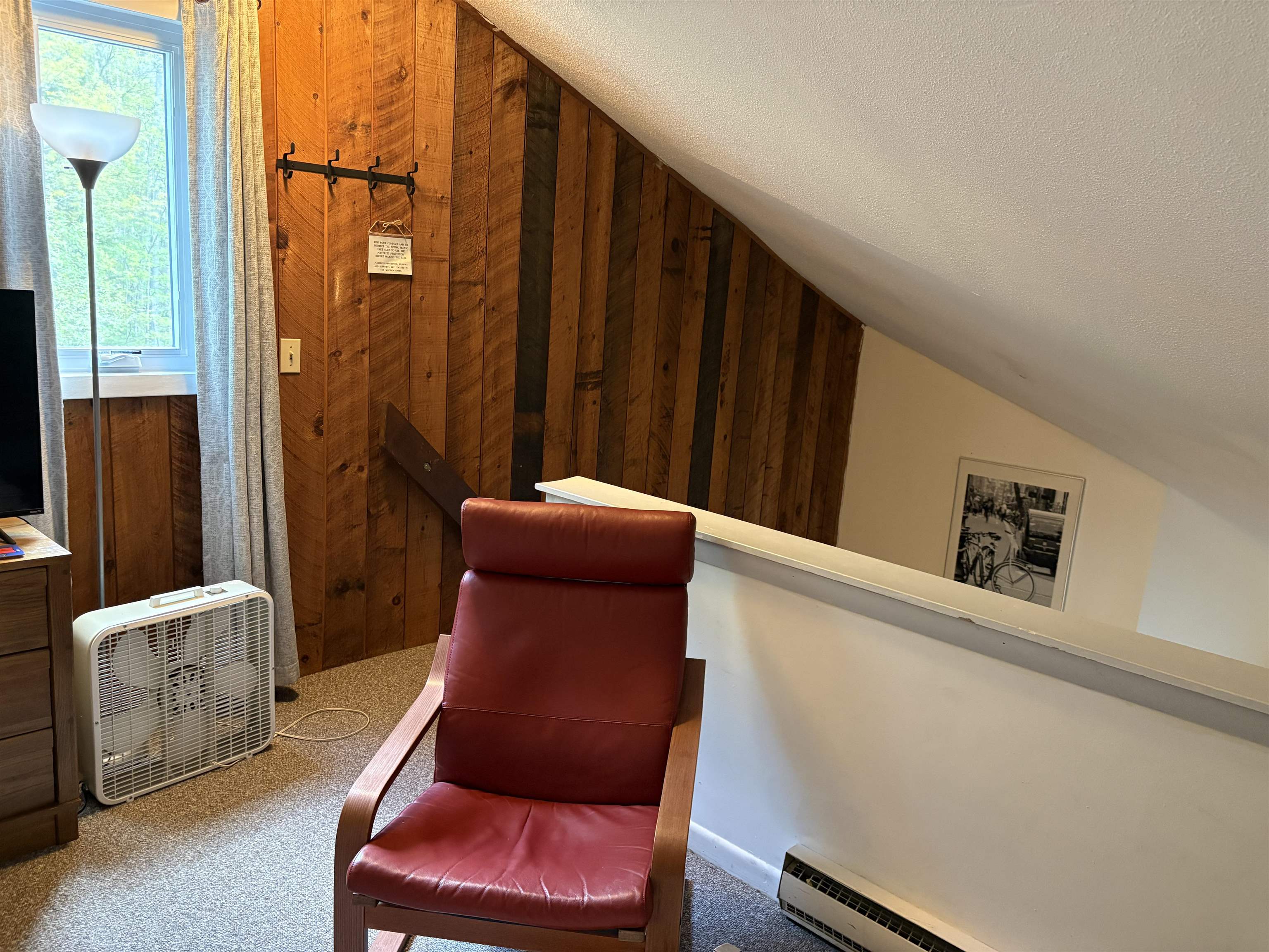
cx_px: 634
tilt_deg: -11.4
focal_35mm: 26
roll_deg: -2.9
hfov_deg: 67.3
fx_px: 953
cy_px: 476
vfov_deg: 53.1
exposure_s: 1/40
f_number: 1.6
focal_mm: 5.96
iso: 500
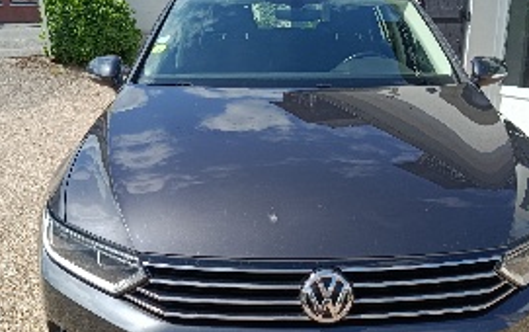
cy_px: 236
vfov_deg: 32.4
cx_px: 301
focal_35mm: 39
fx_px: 563
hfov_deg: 50.2
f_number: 1.7
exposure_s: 1/483
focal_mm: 5.24
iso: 53
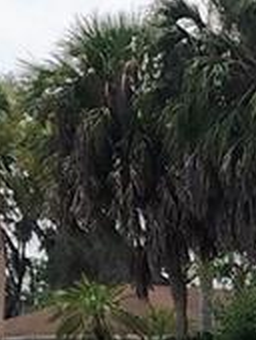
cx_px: 532
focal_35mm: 162
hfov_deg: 8.6
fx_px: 1593
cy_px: 492
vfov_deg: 11.7
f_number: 1.8
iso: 12
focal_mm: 6.4
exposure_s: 1/1318
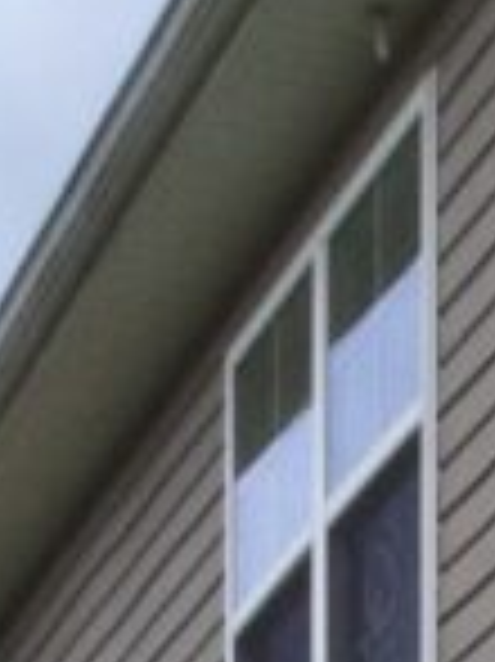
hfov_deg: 5.6
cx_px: 1624
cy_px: 2175
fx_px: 4659
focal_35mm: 244
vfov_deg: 7.0
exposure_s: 1/836
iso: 50
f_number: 2.4
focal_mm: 4.28
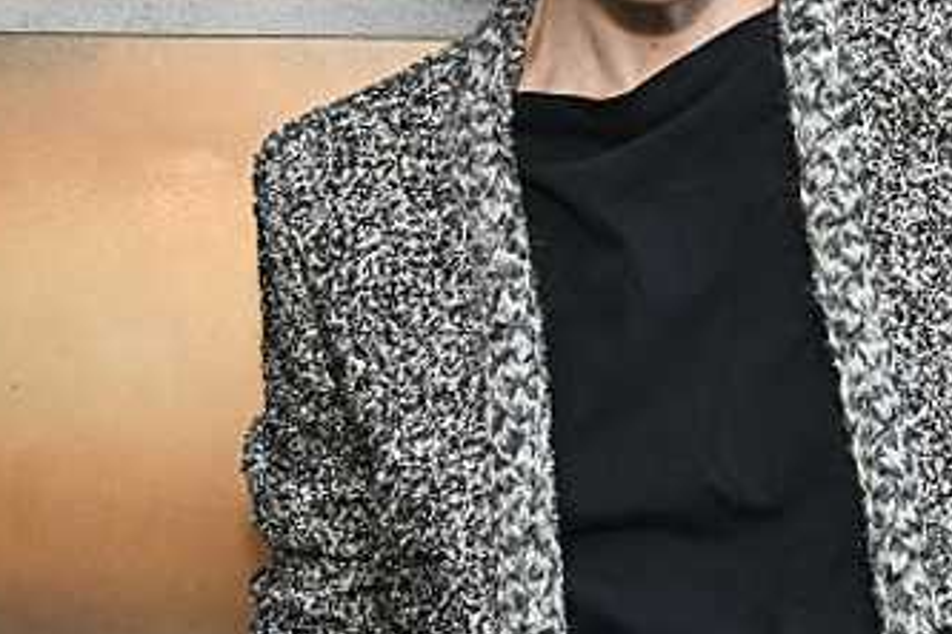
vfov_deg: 12.2
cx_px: 646
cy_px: 241
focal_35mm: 113
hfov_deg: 18.1
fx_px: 2980
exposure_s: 1/50
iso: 1000
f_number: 11
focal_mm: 33.5
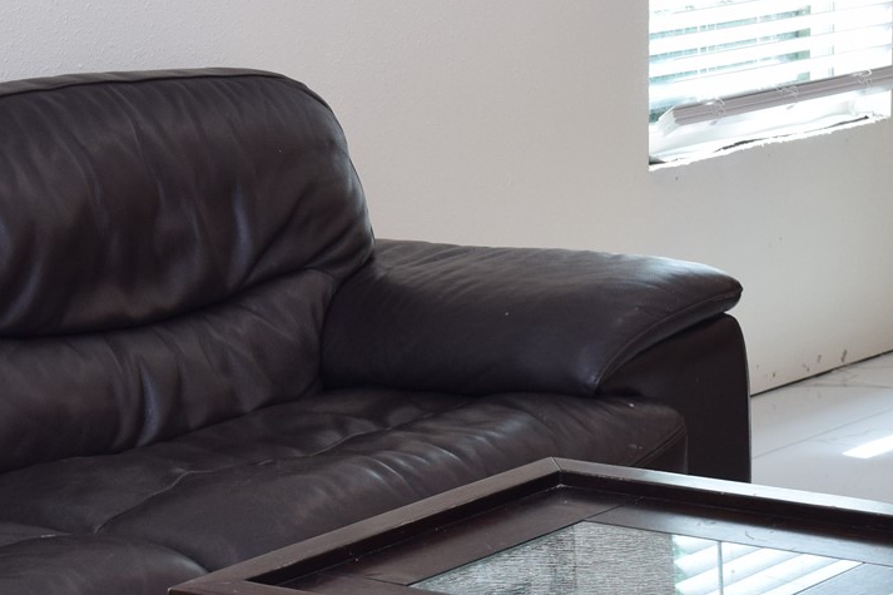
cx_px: 622
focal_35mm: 128
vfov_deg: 10.6
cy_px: -31
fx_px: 3174
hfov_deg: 16.0
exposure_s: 1/125
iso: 400
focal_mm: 28
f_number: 5.6
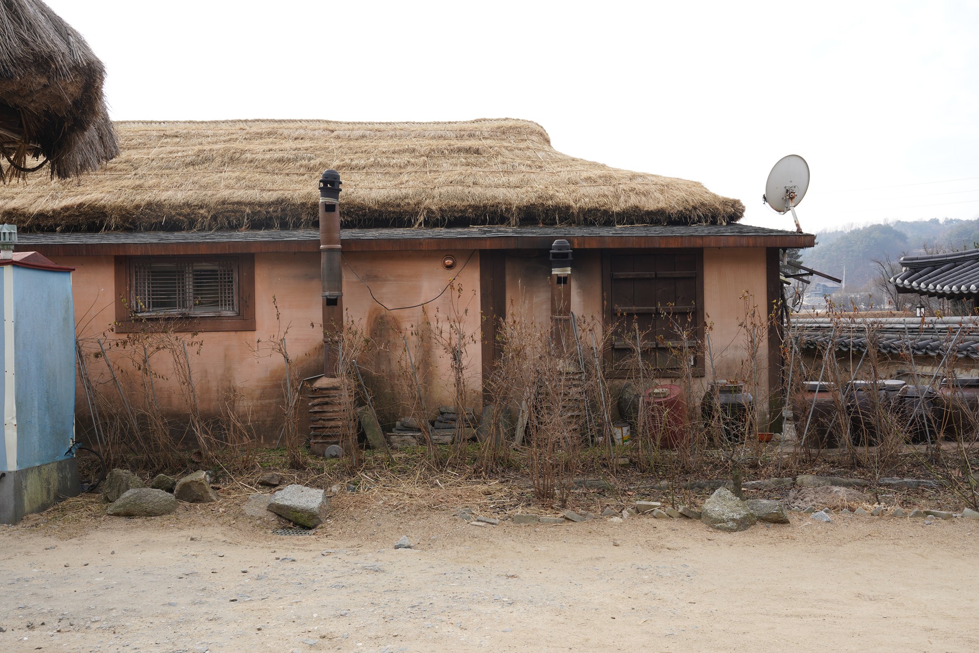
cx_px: 490
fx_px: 952
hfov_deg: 54.4
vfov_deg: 37.9
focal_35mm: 35
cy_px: 326
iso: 200
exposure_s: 1/100
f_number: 11
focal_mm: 35
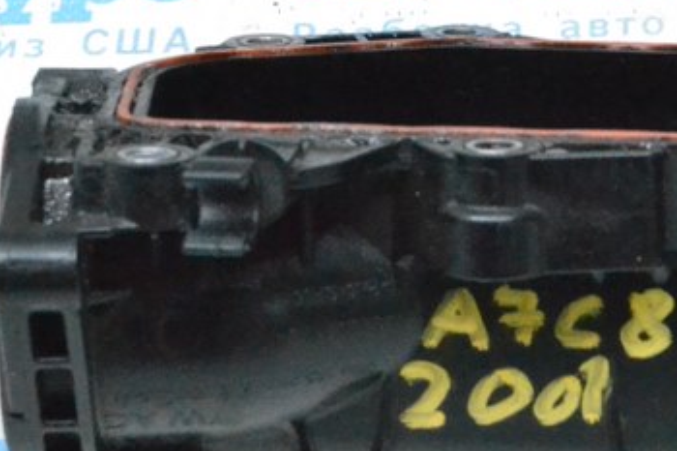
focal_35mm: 167
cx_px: 878
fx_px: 3139
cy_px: 47
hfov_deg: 12.0
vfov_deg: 8.2
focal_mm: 38
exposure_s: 1/125
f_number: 10
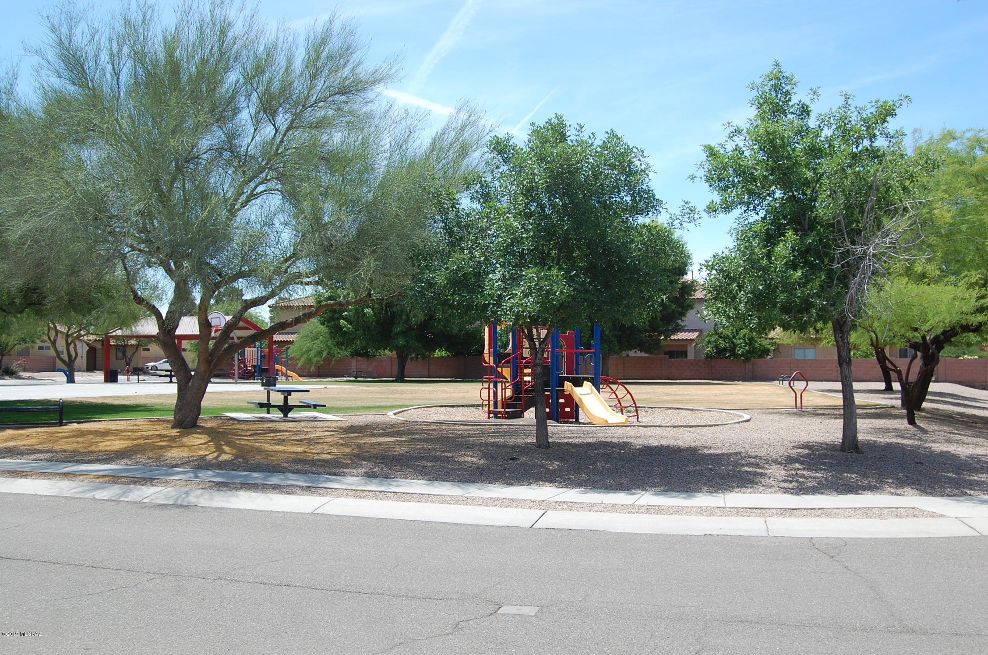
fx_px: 1151
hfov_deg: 46.5
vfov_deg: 31.8
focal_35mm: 42
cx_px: 494
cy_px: 328
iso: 200
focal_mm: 28
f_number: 8
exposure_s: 1/250
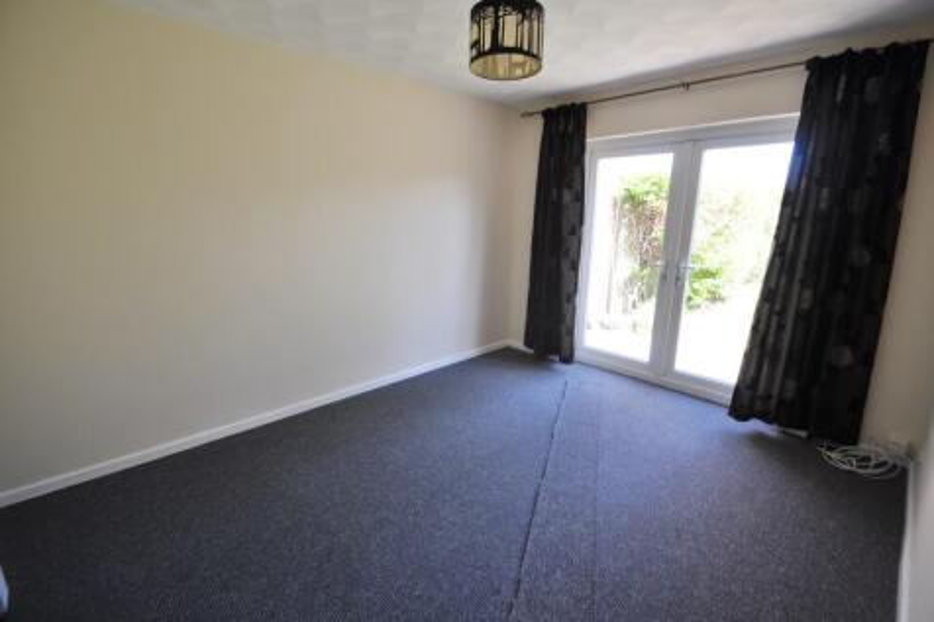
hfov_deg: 100.4
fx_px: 389
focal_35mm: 15
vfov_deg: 77.3
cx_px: 467
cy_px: 311
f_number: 4
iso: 200
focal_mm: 10
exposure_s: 1/60
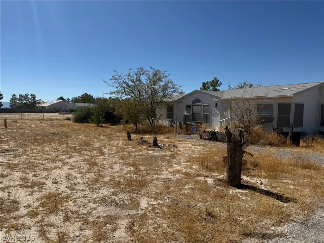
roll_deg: -2.5
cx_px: 162
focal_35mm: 24
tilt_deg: -1.9
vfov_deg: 56.8
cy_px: 122
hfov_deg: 71.6
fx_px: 225
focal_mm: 6.76
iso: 80
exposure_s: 1/9091
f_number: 1.78
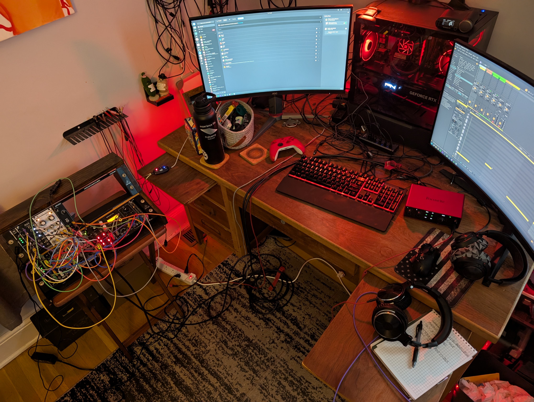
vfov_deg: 56.9
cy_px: 201
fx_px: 371
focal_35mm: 24
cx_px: 267
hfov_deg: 71.5
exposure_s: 1/40
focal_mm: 6.9
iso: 504
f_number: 1.68
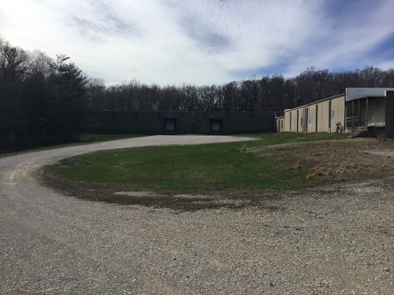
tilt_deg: -1.5
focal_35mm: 31
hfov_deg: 58.4
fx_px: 353
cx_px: 197
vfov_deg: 45.4
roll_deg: -2.0
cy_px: 148
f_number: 2.4
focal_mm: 3.3
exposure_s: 1/3891
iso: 25
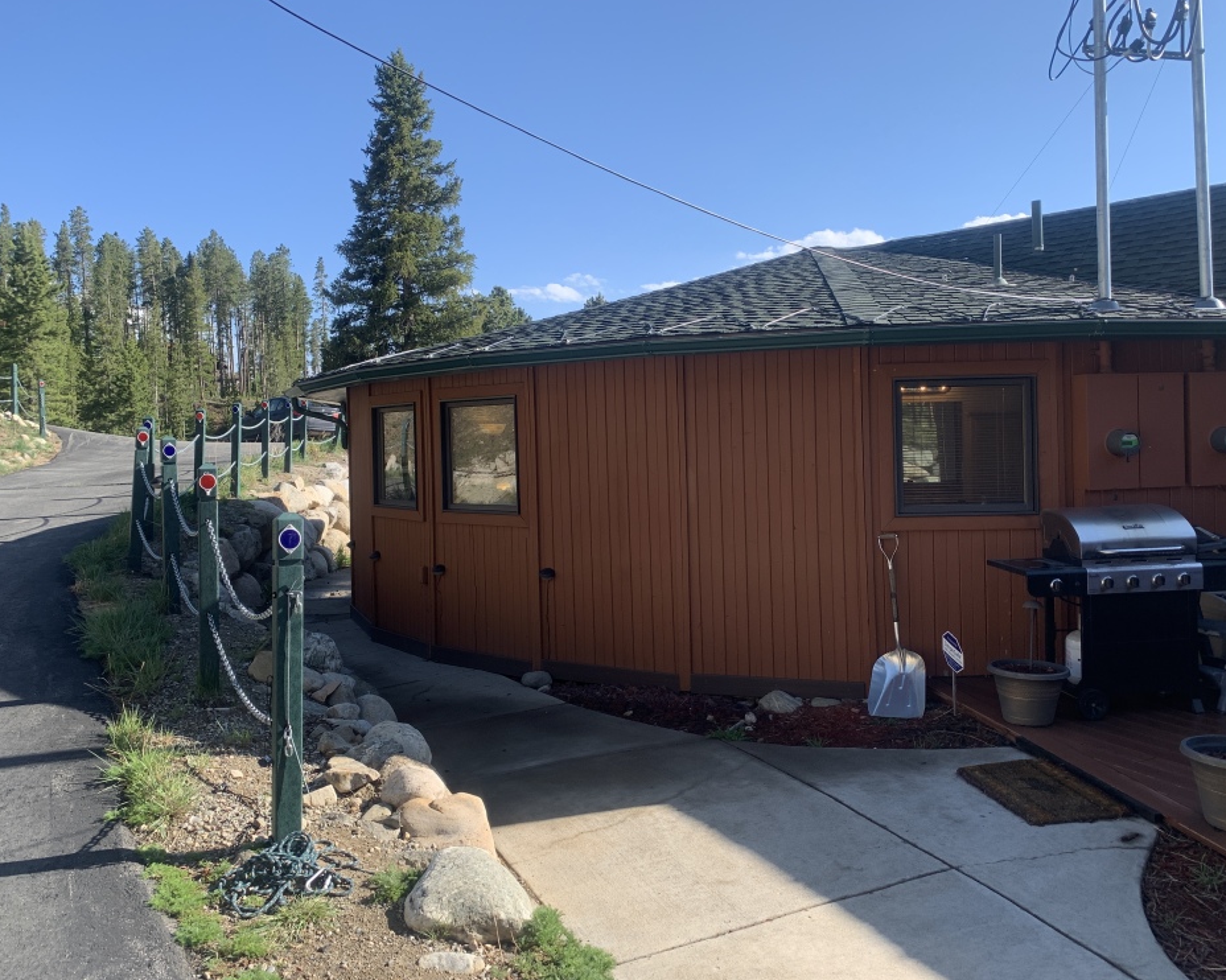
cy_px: 474
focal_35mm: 28
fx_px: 1016
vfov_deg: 51.5
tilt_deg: +1.0
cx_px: 631
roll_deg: +2.7
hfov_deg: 62.2
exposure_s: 1/919
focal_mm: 4.25
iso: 25
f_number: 1.8
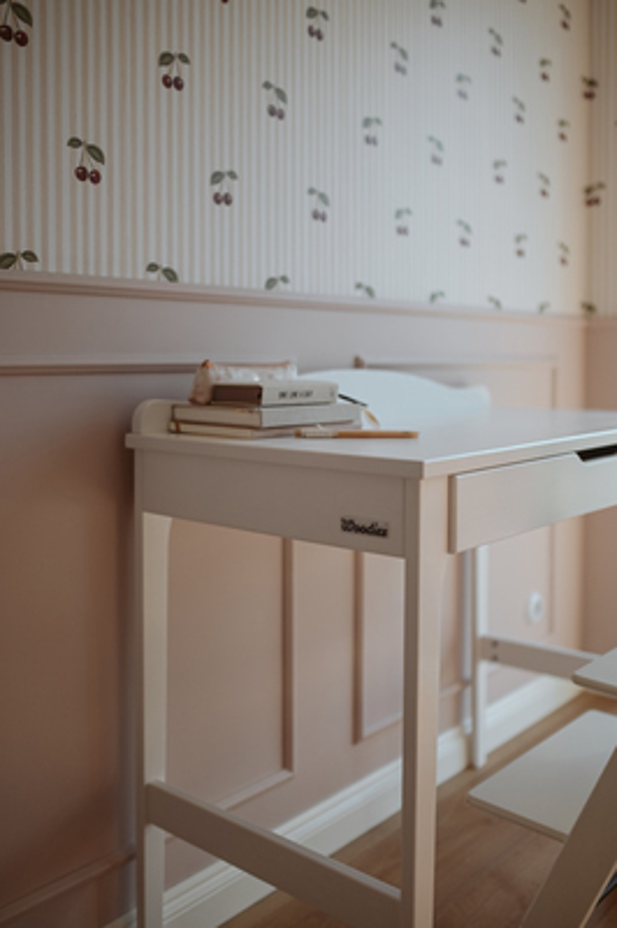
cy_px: 464
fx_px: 901
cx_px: 308
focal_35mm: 35
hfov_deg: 37.8
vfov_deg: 54.5
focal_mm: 35
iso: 1000
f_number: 1.4
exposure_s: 1/5000
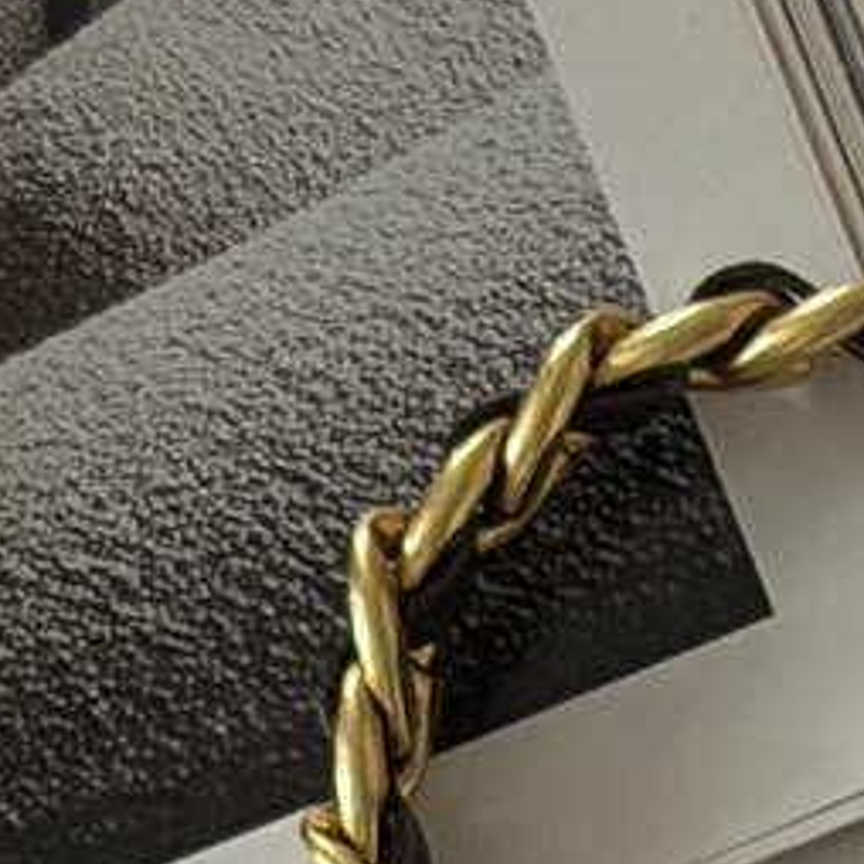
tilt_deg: -82.6
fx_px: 9432
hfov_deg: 5.0
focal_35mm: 334
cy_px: 2320
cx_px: 2463
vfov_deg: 5.0
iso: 100
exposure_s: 1/60
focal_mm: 6.76
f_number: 1.78
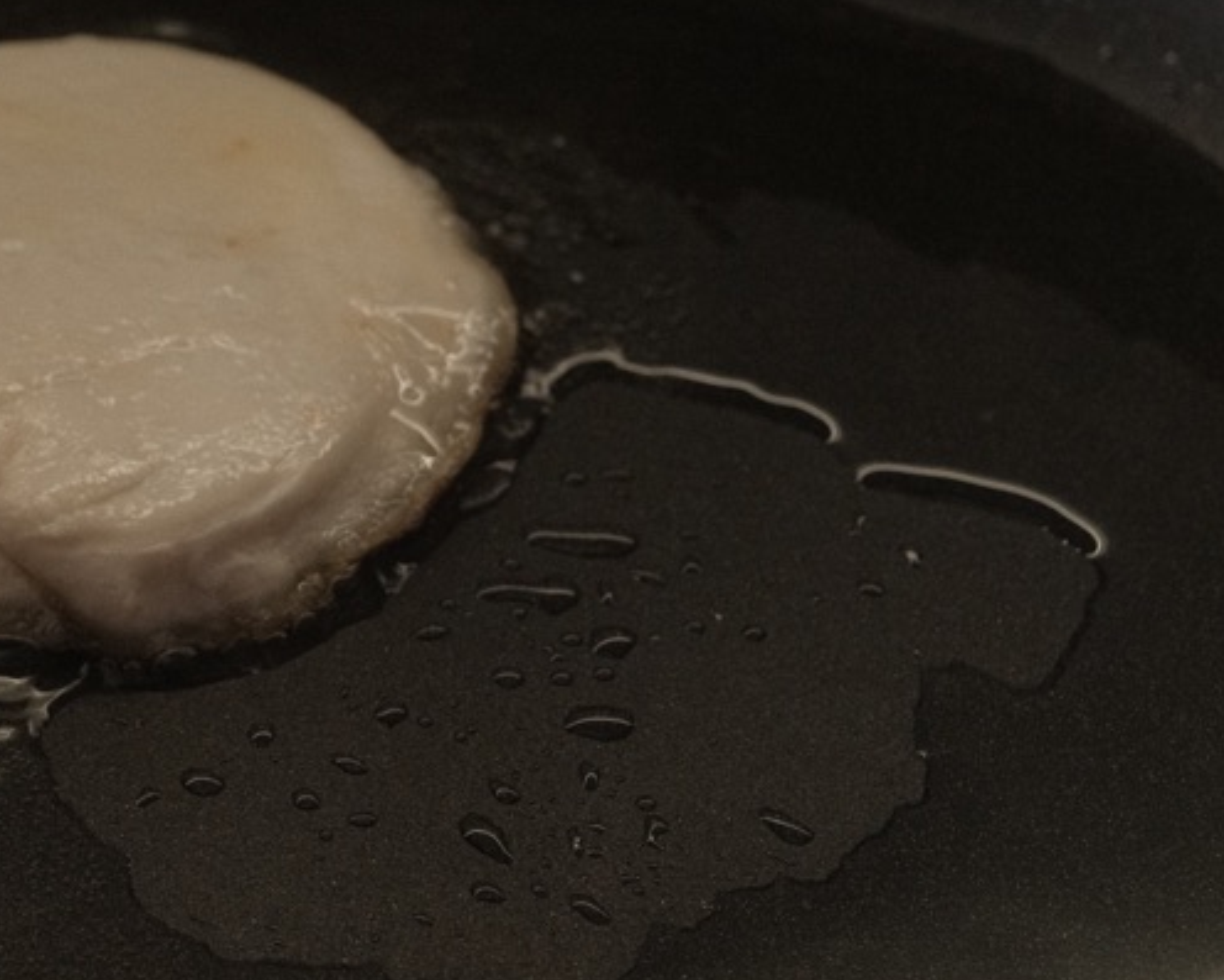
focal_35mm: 109
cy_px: 402
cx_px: 25
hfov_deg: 17.3
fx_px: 3949
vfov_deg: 14.1
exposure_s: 1/160
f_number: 5
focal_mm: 31.9
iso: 1600
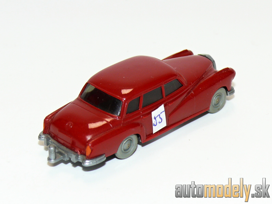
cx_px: 136
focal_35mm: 137
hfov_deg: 14.4
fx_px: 1076
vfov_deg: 10.8
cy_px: 102
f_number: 4
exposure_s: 1/30
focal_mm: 16.2
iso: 100
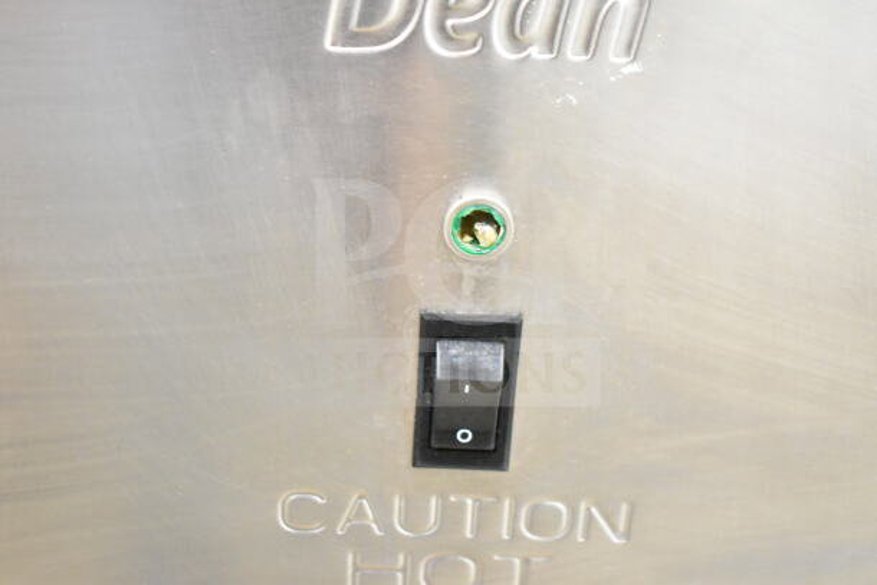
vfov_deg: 23.8
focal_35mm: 57
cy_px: 292
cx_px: 438
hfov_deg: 35.0
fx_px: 1389
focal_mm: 38
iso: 11400
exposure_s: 1/60
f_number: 4.8
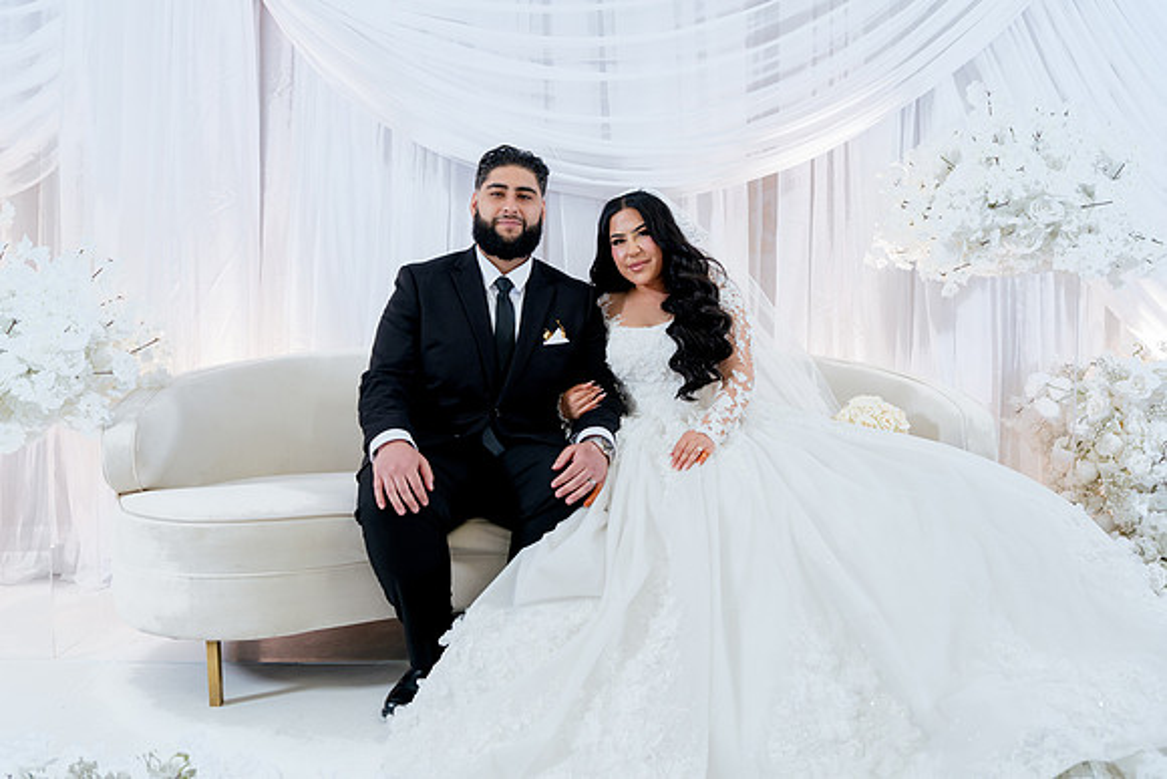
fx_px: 908
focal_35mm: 28
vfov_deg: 46.4
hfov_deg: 65.5
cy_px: 390
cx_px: 584
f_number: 2.8
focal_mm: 28
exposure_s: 1/160
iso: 800
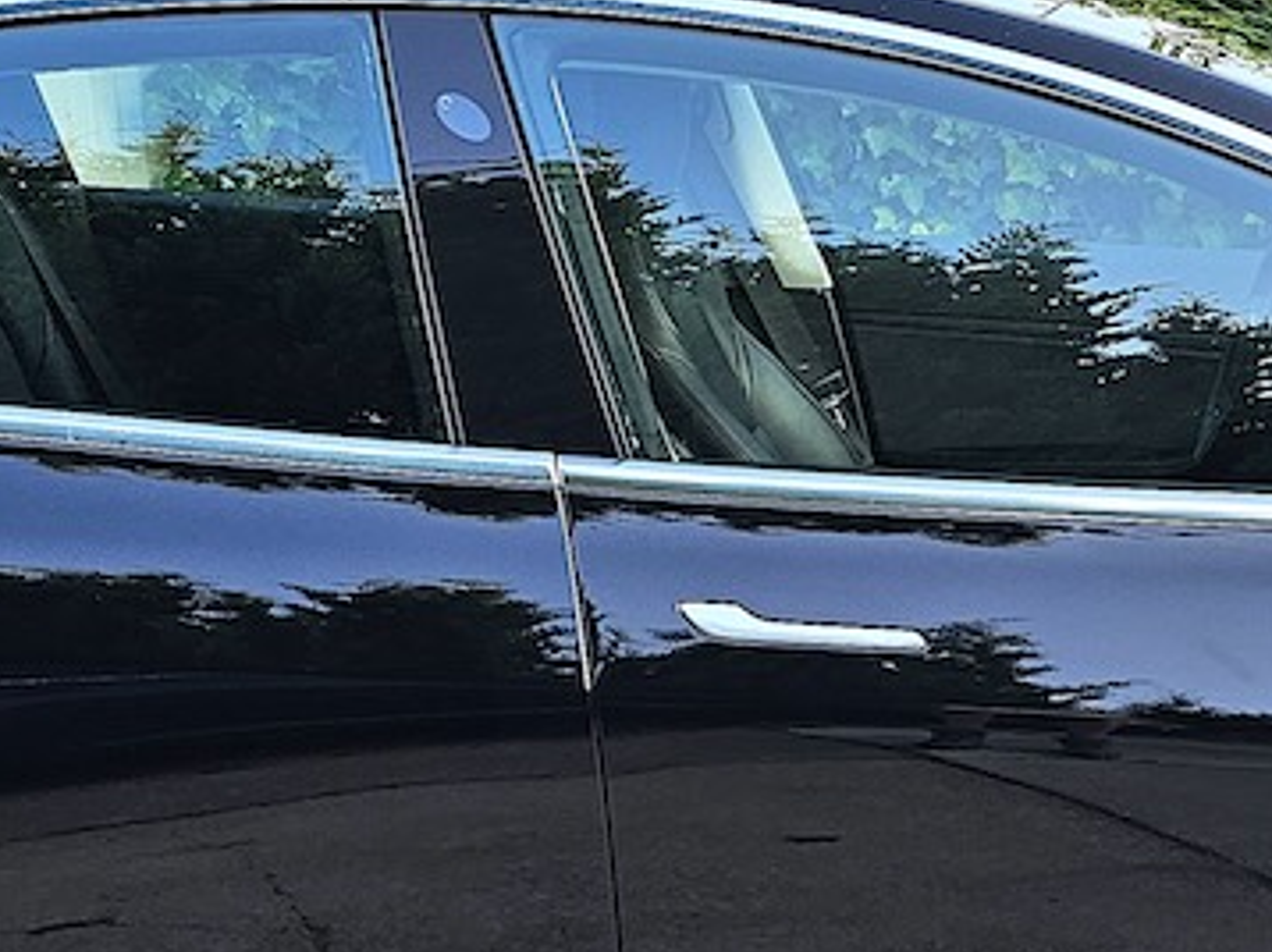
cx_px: 888
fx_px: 3305
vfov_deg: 16.3
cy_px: 792
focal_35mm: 90
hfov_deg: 21.7
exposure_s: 1/180
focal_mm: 6.3
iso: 64
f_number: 1.7
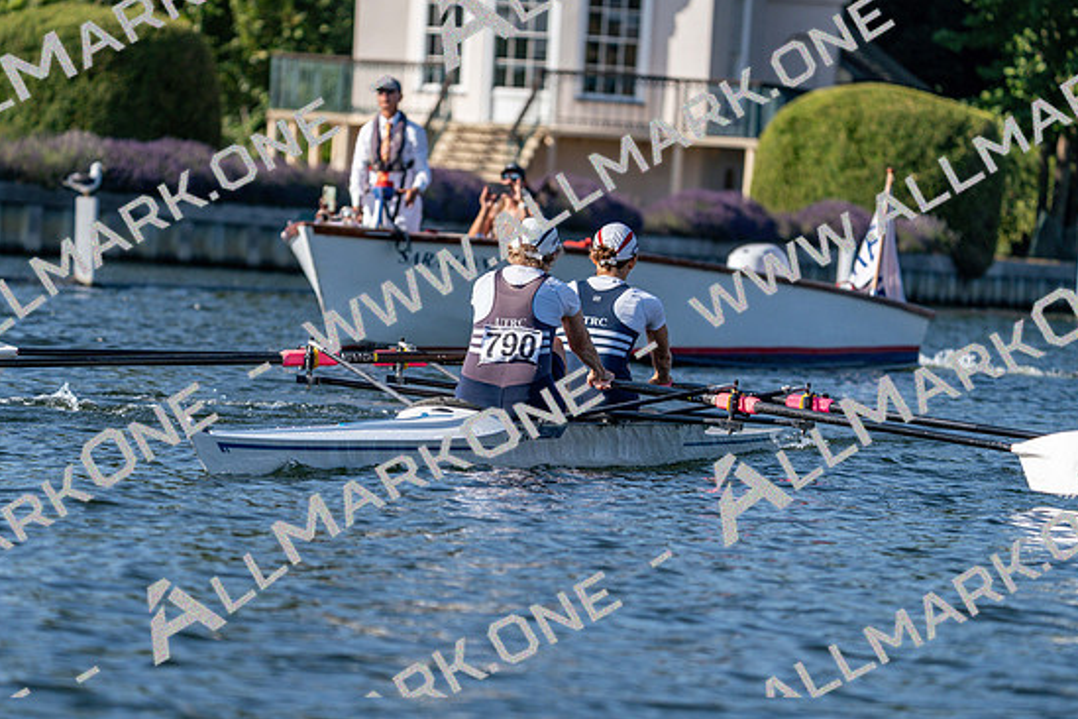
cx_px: 546
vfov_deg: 5.2
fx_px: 7845
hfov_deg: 7.9
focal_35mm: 262
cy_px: 360
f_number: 5.6
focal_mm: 248
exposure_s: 1/1600
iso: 250
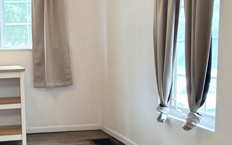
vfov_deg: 26.7
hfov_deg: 38.9
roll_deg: +3.0
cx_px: 24
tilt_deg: -6.4
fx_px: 303
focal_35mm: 48
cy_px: 94
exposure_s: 1/30
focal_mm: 2.22
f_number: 2.2
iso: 100
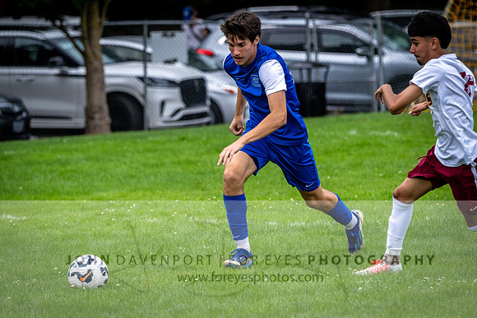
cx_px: 240
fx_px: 4339
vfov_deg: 4.2
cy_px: 123
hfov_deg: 6.3
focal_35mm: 327
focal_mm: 260
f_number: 5.6
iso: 1000
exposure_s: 1/1000
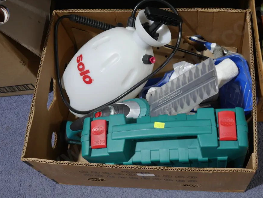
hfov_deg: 38.8
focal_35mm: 49
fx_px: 372
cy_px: 94
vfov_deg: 29.7
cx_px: 152
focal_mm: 21
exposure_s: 1/60
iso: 400
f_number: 4.6
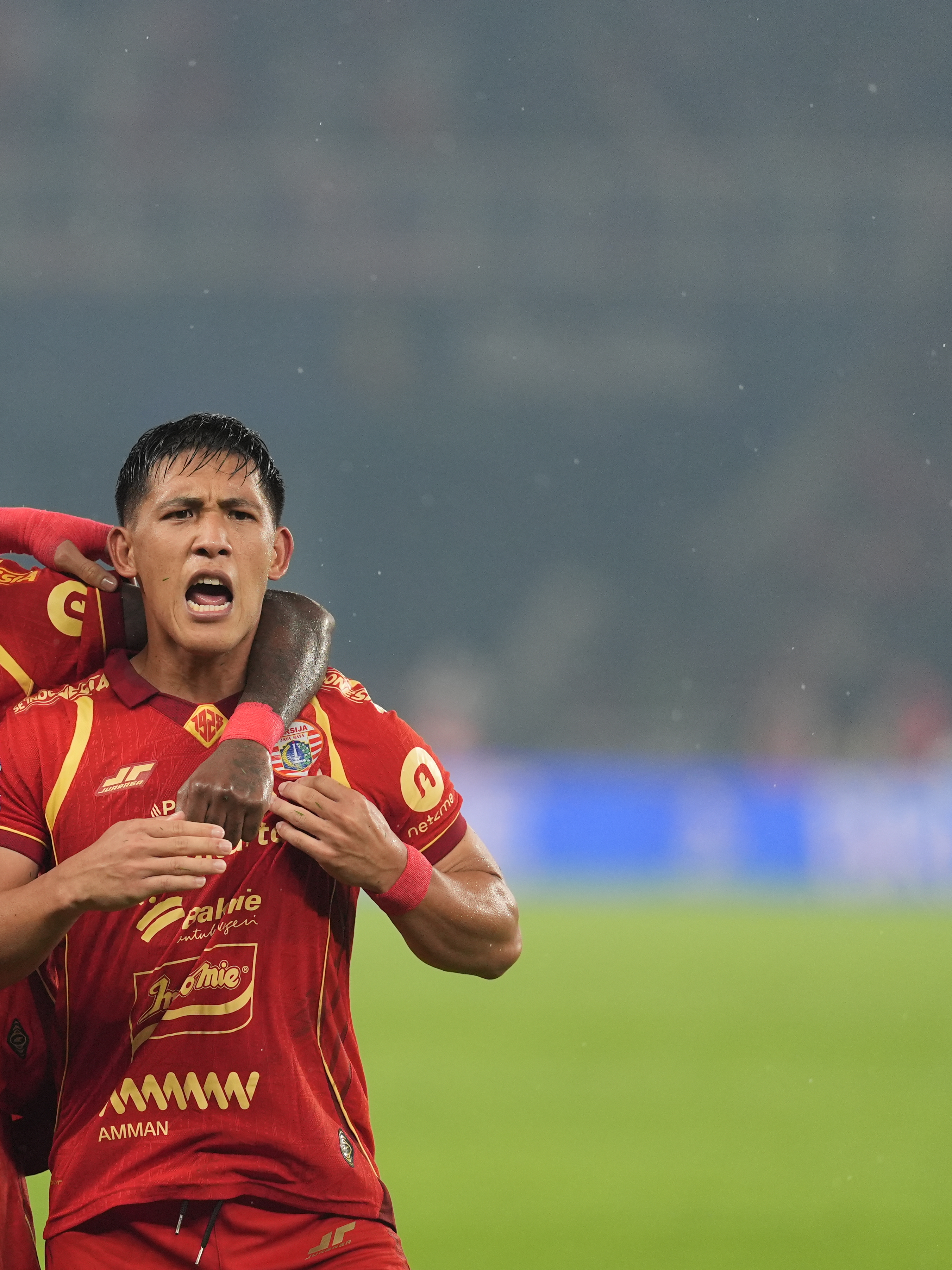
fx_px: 17603
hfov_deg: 3.1
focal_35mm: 480
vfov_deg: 4.1
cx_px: 216
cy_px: 684
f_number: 2.8
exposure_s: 1/2000
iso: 2000
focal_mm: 300
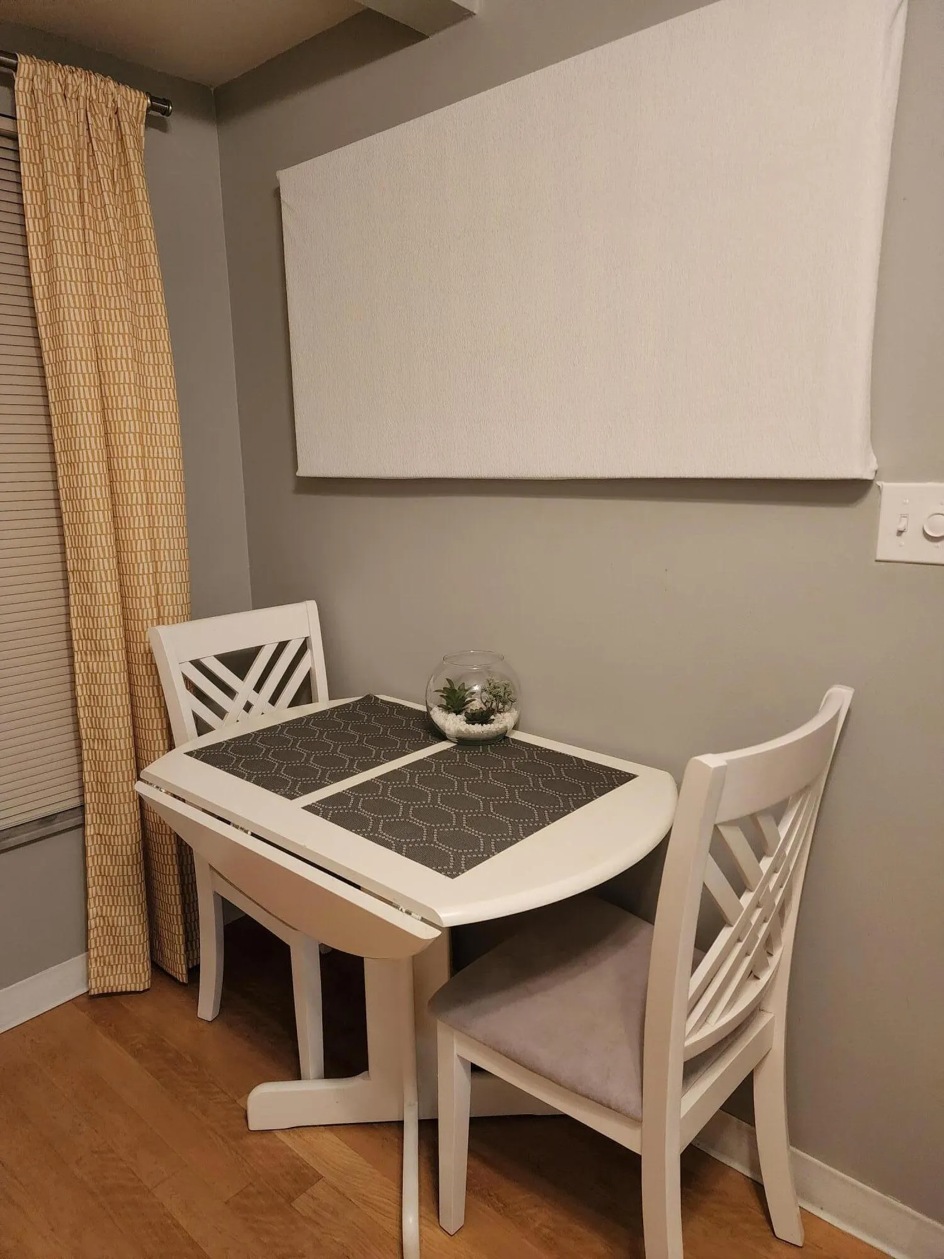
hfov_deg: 58.9
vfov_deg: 73.9
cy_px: 630
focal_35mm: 23
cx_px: 472
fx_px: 836
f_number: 1.8
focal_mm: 6.4
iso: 800
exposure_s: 1/120
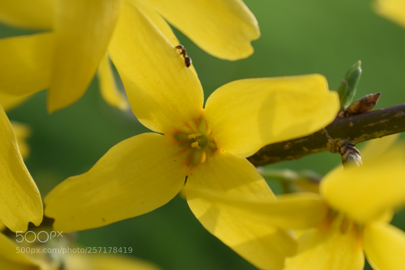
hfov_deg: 24.6
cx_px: 202
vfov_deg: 16.6
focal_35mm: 82
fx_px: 928
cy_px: 135
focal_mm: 55
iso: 560
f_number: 5.6
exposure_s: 1/1000
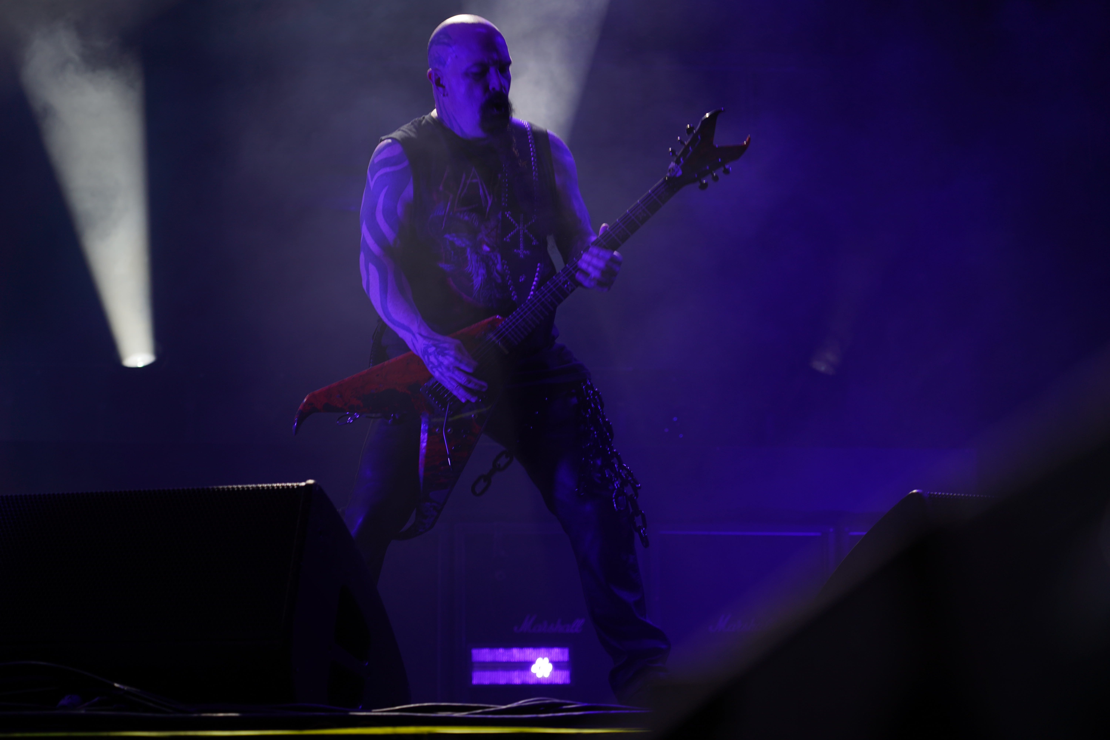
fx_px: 2189
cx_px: 555
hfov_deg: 28.5
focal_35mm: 71
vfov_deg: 19.2
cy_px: 370
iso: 100
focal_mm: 71
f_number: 4.5
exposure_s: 1/100
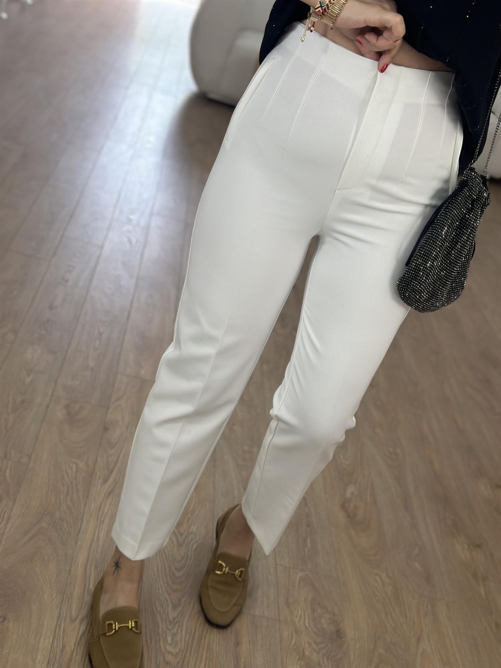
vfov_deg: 39.7
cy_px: 334
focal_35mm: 48
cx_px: 250
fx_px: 926
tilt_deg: -48.5
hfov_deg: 30.3
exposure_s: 1/289
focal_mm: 6.86
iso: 80
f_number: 1.78
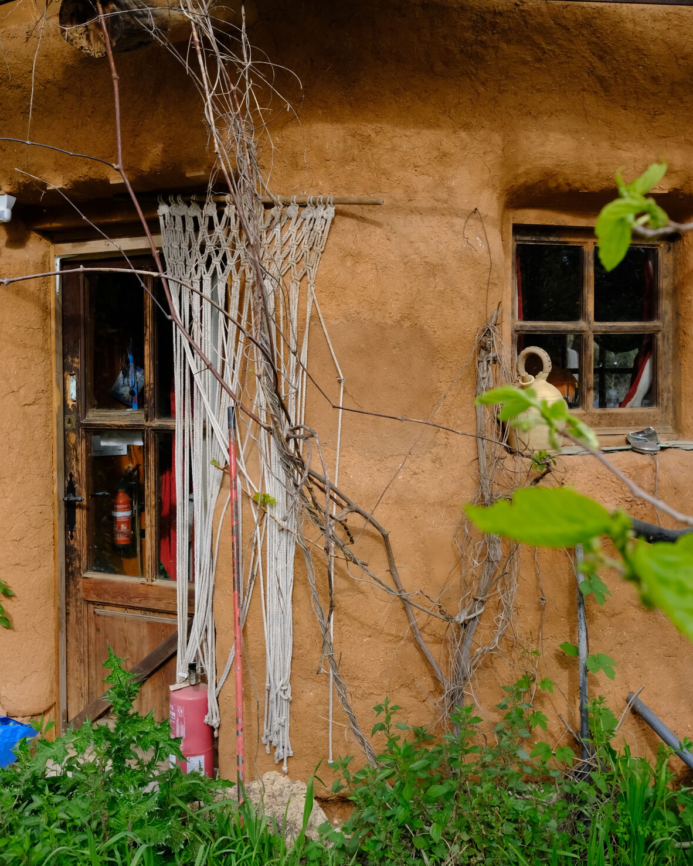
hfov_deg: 37.3
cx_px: 343
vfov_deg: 45.8
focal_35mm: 40
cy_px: 413
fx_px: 1026
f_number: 5.6
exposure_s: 1/2000
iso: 1600
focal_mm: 23
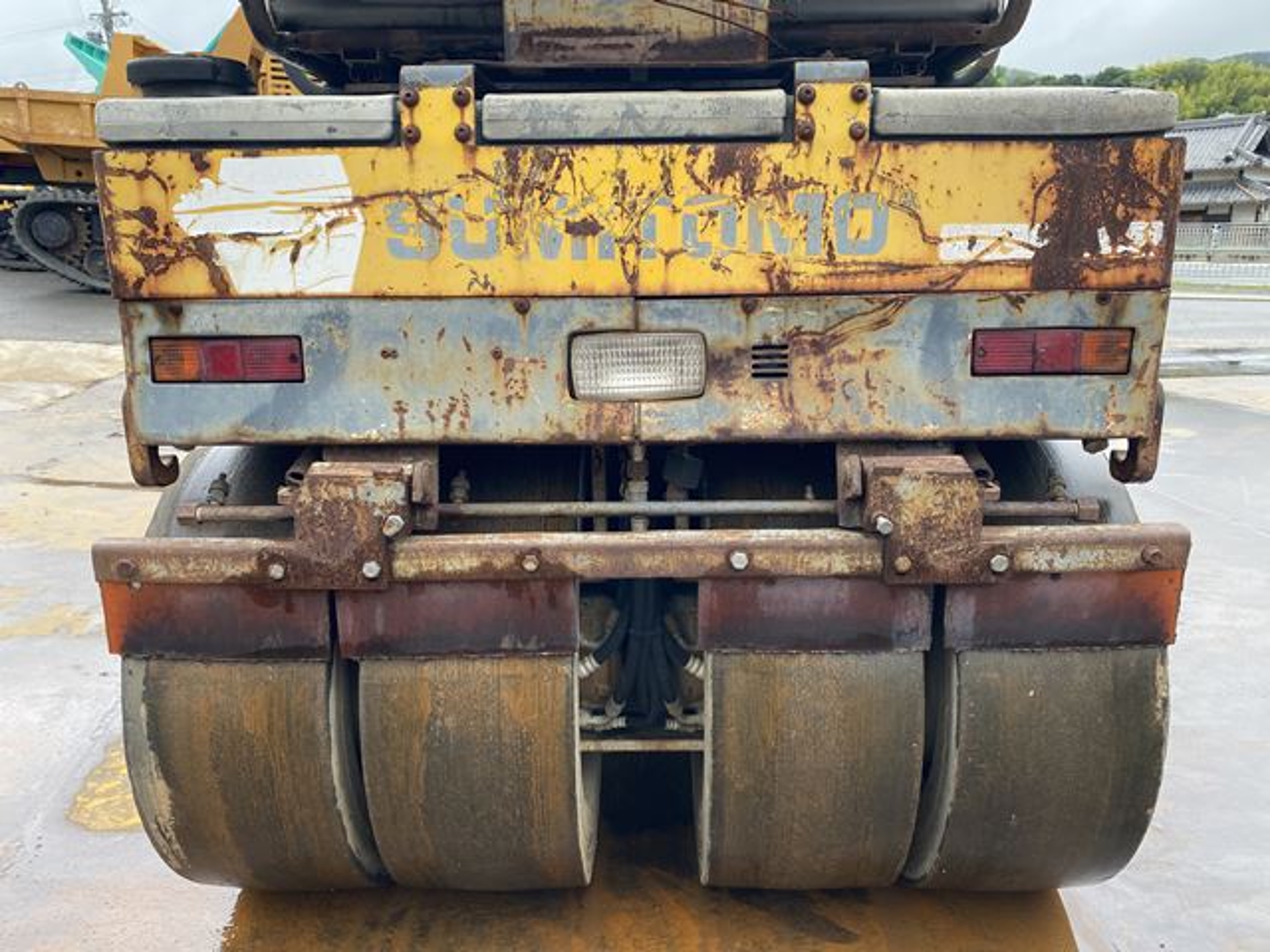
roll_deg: +0.5
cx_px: 635
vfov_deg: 53.1
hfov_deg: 67.3
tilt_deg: -13.2
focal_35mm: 26
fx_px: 954
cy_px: 476
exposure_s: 1/285
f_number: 1.8
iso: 32
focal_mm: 4.25
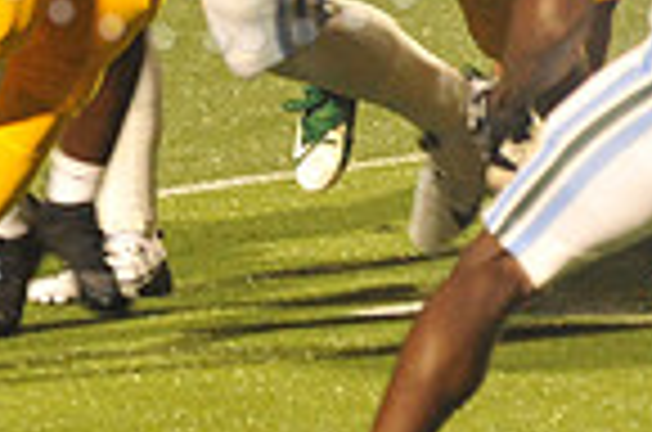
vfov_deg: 2.0
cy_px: -382
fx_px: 12307
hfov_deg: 3.0
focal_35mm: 681
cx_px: 216
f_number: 5
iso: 6400
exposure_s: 1/250
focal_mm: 170
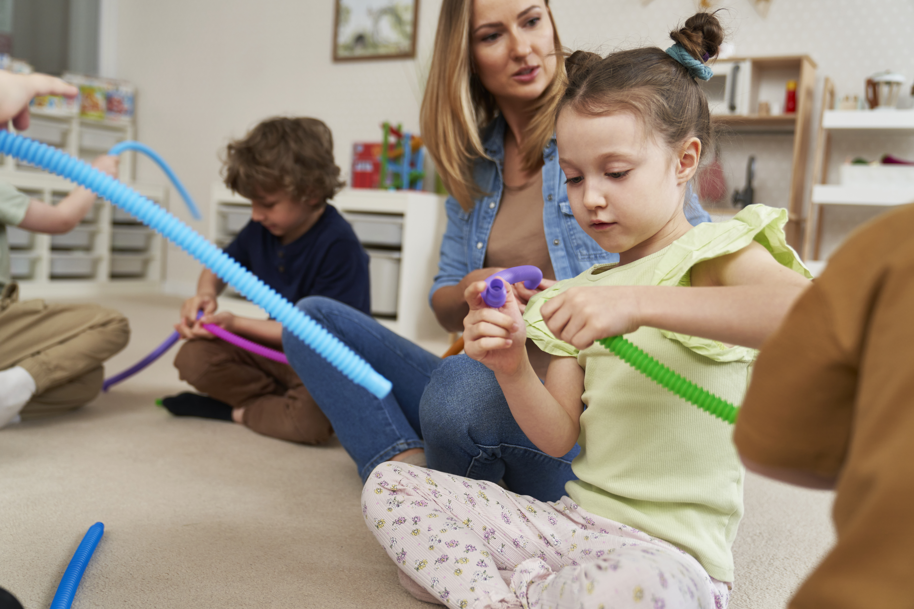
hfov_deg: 57.2
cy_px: 304
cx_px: 457
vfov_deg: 40.0
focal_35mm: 33
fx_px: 838
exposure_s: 1/125
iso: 500
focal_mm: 33
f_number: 2.8
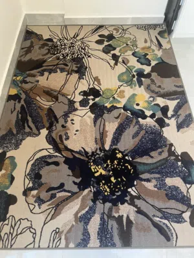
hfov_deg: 53.1
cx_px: 97
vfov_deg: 67.3
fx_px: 194
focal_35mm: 26
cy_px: 129
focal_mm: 5.7
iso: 125
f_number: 1.5
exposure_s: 1/65
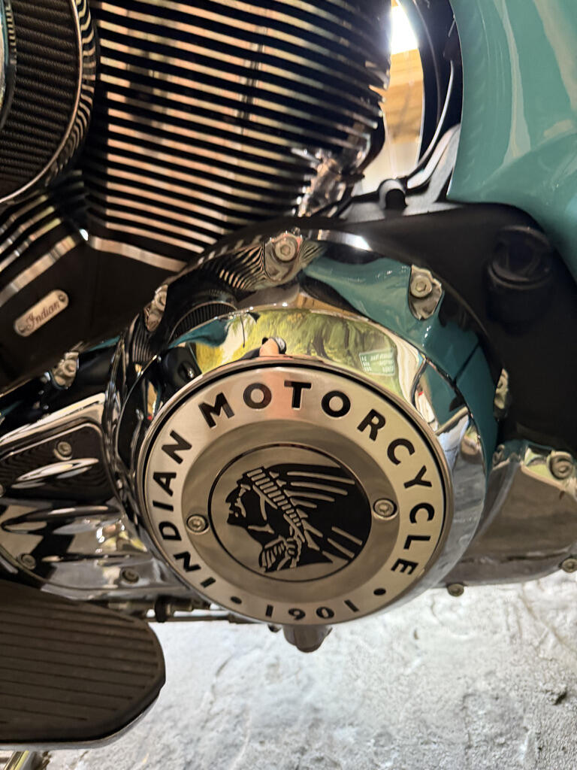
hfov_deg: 56.8
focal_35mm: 24
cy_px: 385
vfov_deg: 71.6
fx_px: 533
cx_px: 288
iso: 500
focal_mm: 6.76
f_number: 1.78
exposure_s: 1/60
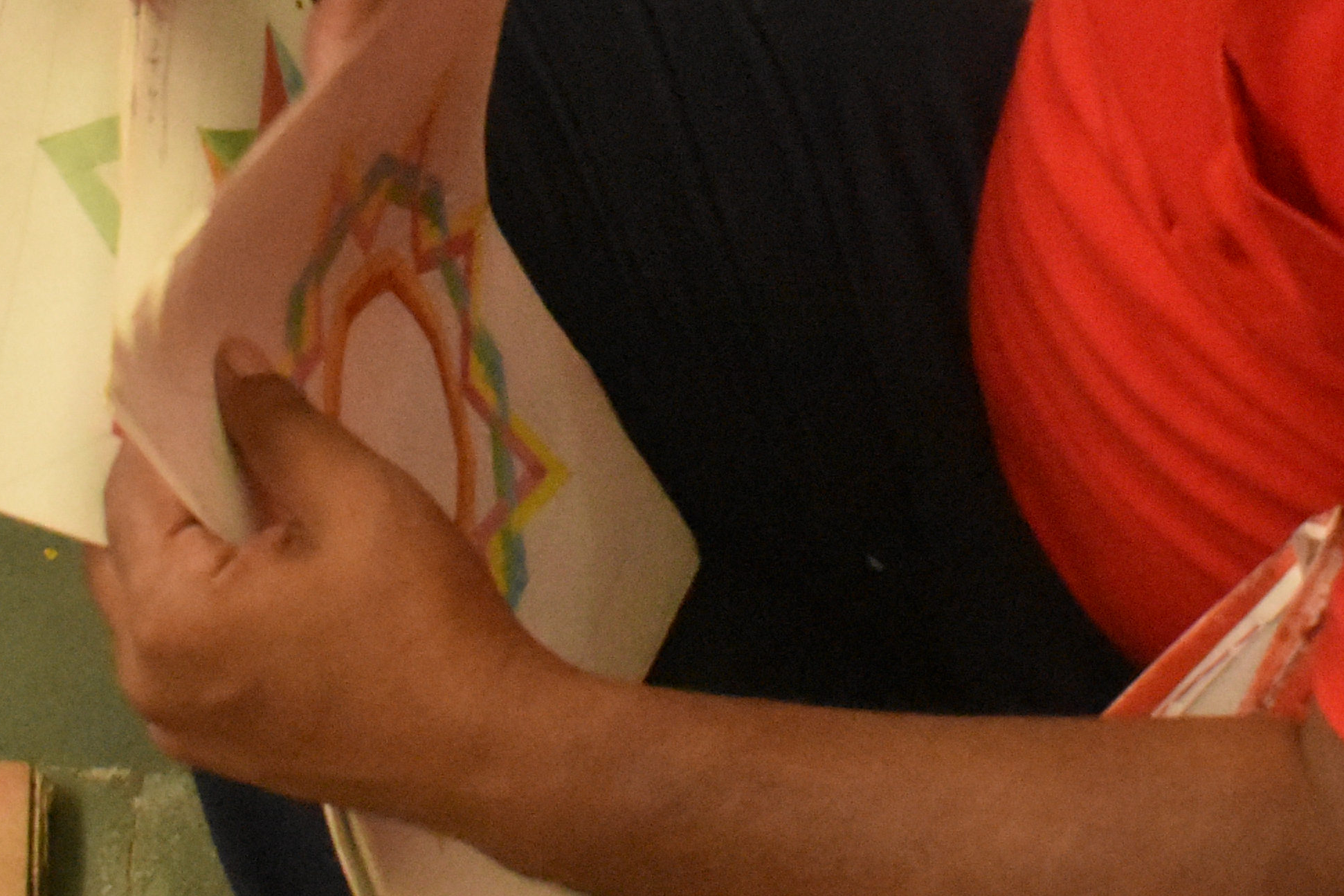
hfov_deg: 14.7
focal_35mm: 139
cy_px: 28
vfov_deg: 9.8
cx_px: 809
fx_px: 5189
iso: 6400
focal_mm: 30
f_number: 9
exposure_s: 1/60
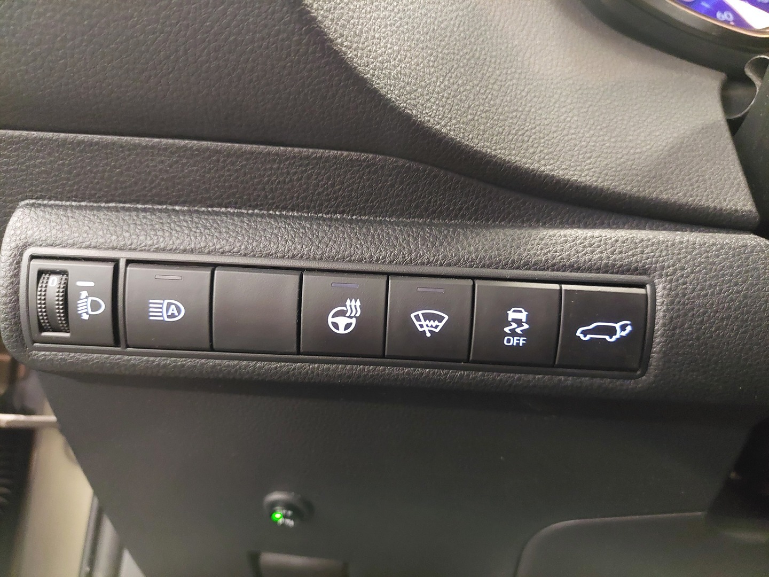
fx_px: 555
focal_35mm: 25
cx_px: 384
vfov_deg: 54.9
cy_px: 288
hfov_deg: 69.4
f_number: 1.8
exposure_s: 1/14
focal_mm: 5.23
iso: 1250
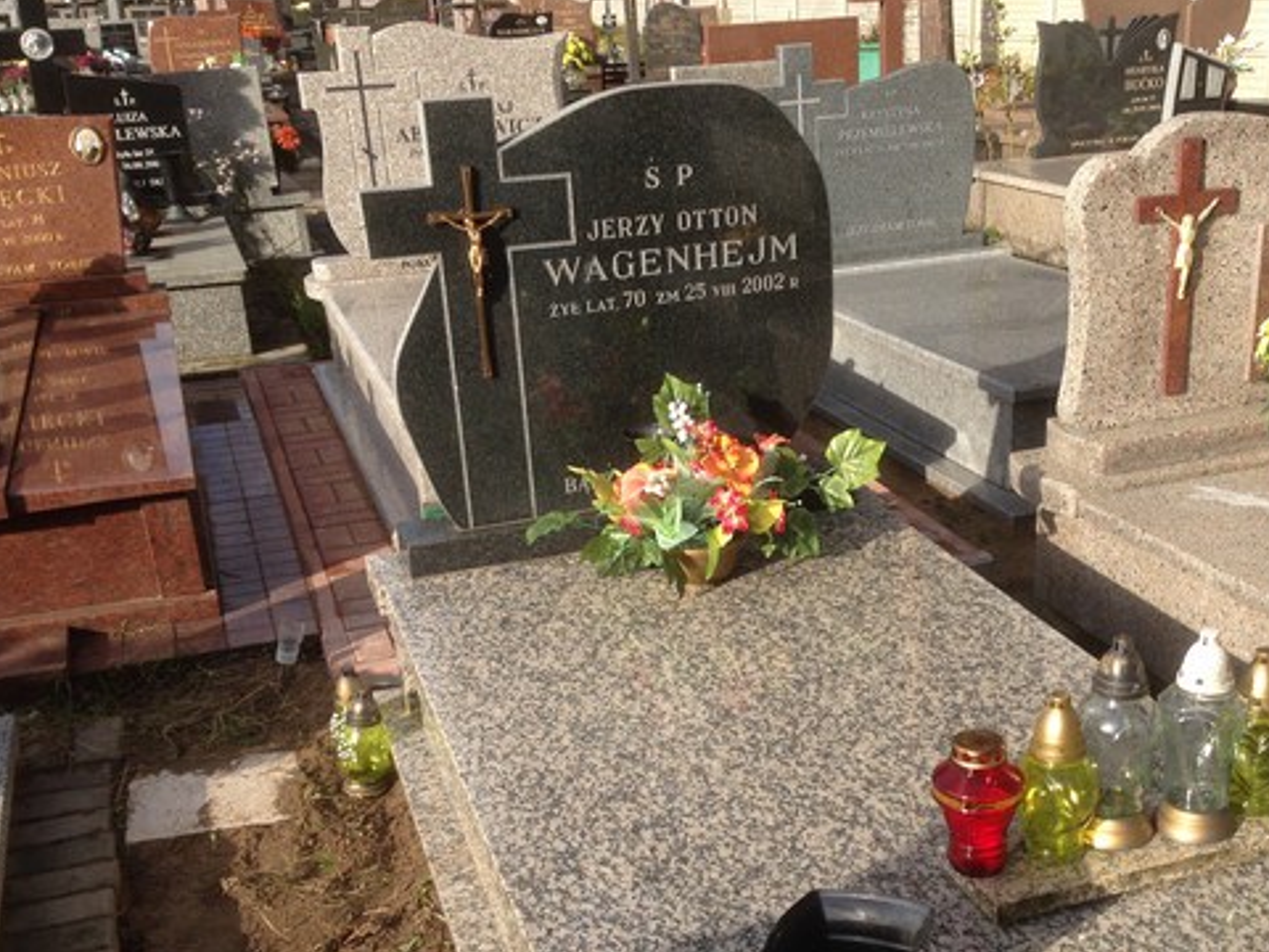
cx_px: 748
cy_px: 619
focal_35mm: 44
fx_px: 1613
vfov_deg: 32.7
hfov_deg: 42.8
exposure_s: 1/742
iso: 50
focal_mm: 4.12
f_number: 2.4
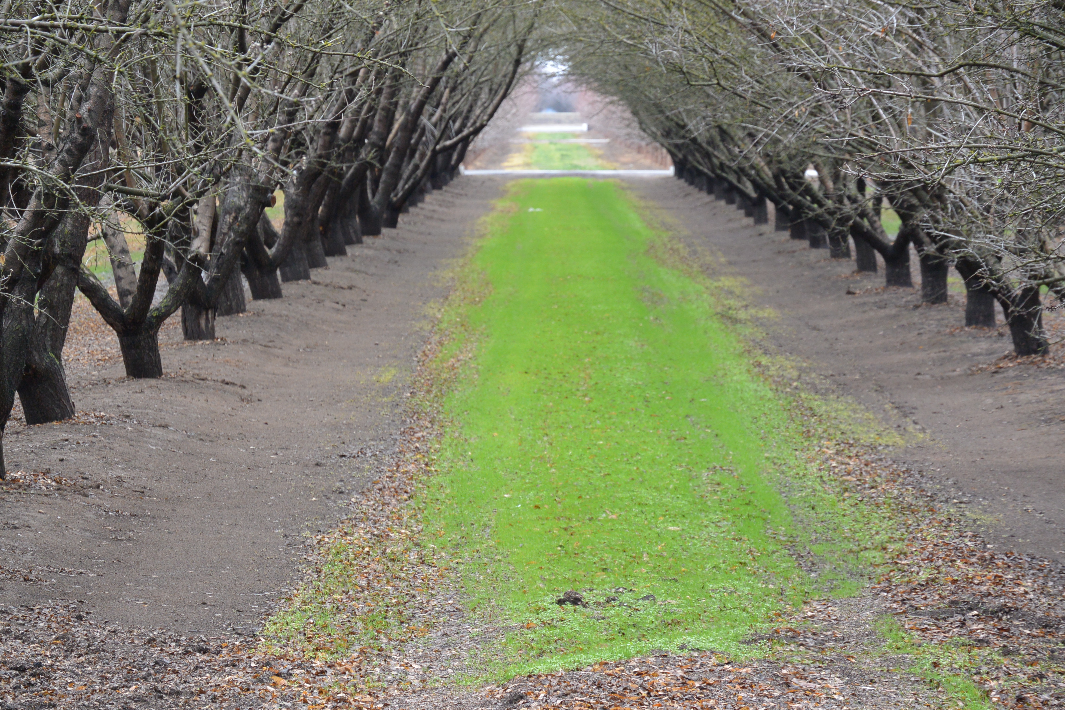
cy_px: 355
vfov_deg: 8.3
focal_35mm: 166
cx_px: 532
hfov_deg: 12.4
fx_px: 4910
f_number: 4.5
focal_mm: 61.6
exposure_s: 1/125
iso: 220
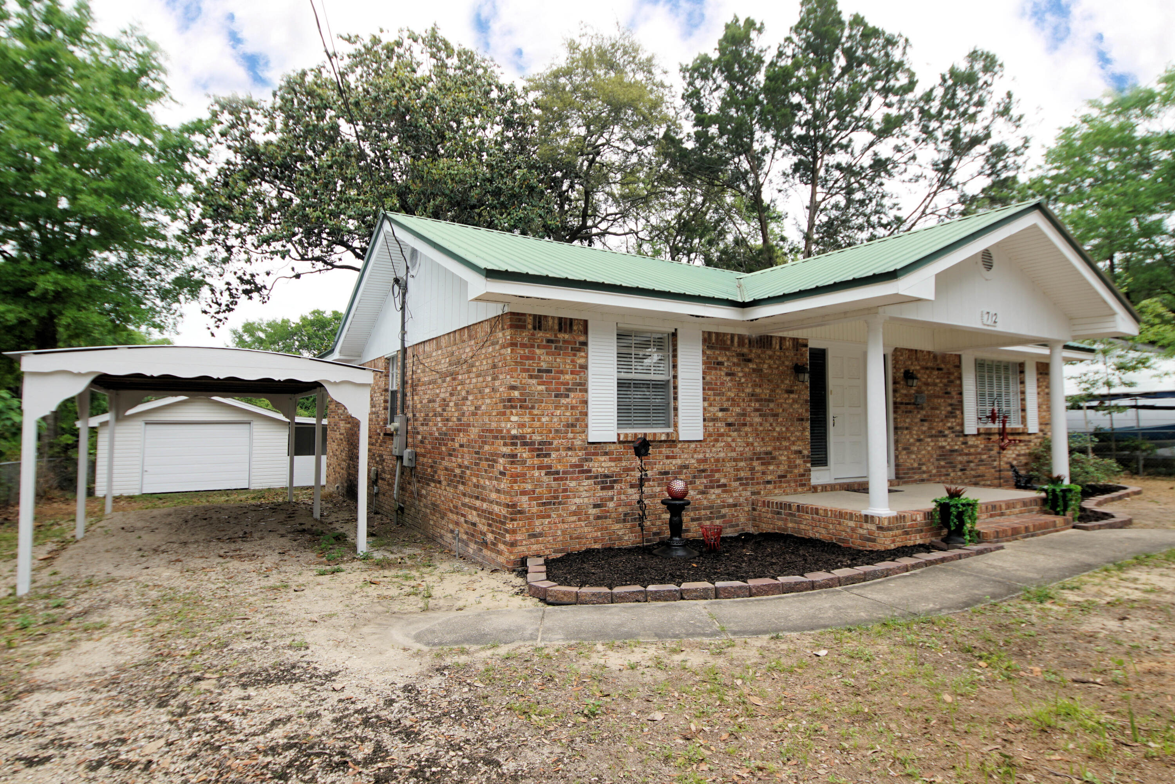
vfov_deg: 67.4
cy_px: 392
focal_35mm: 18
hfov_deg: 90.0
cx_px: 588
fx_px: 588
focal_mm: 12
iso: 100
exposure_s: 1/100
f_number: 5.6
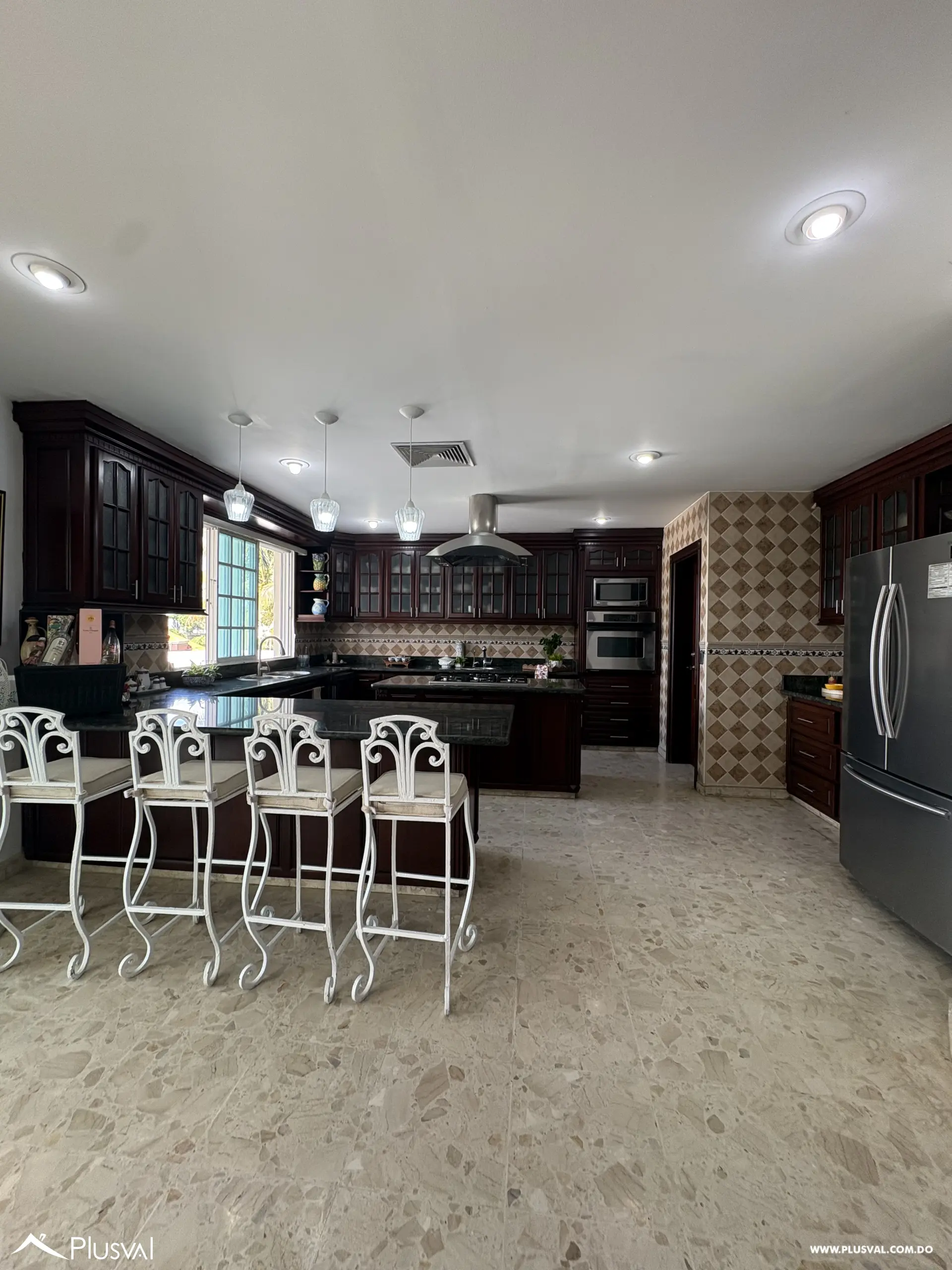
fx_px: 513
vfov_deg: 102.1
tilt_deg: +0.5
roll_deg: -0.8
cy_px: 635
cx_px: 476
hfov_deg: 85.7
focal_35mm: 14
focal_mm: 2.22
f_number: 2.2
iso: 125
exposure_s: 1/120
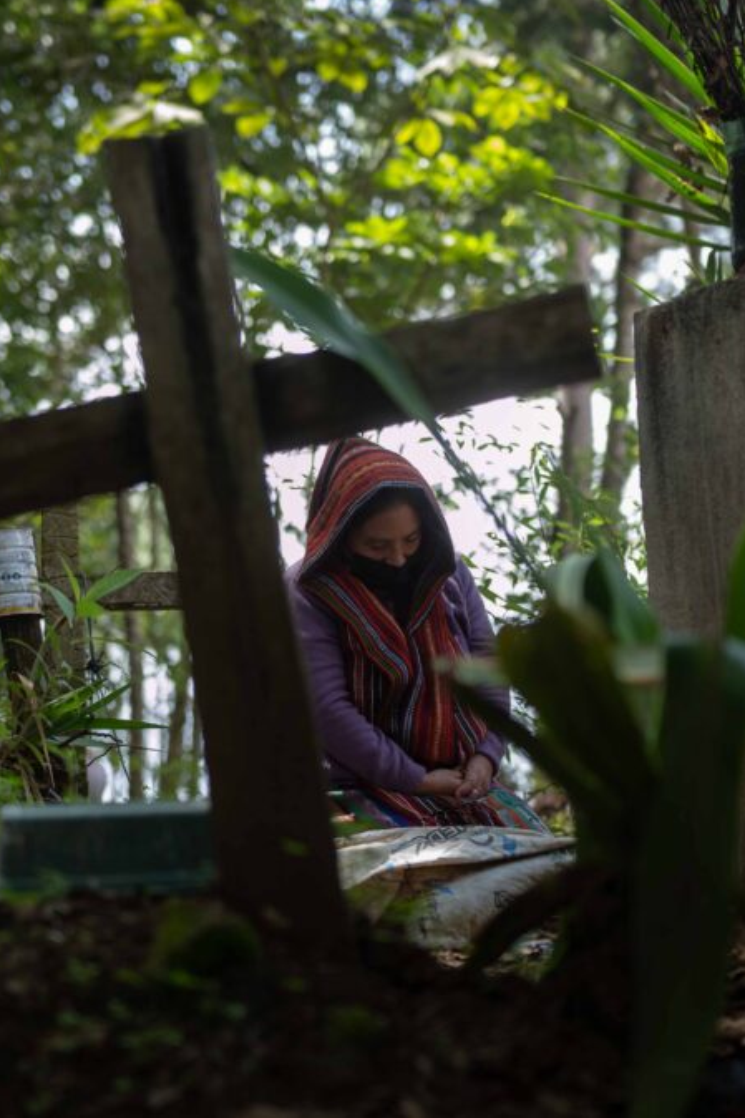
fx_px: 2360
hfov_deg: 17.9
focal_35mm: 76
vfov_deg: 26.7
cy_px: 553
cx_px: 249
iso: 50
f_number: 2
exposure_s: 1/125
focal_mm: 50
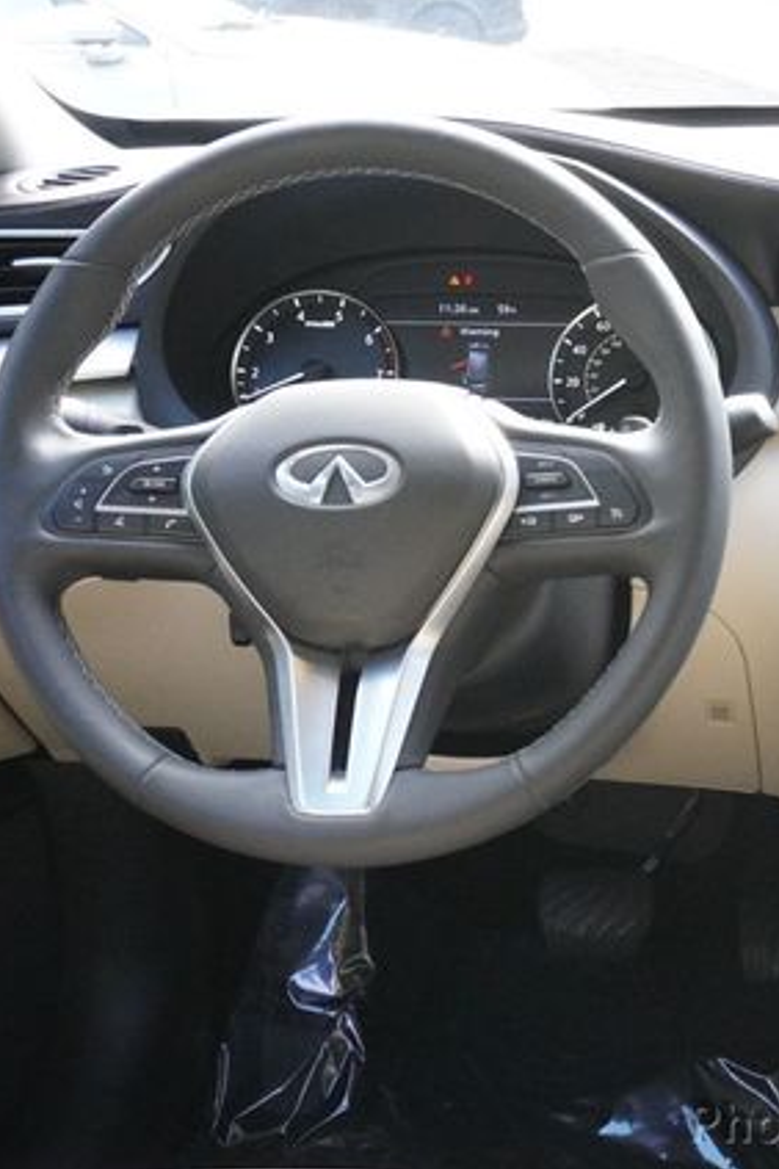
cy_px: 586
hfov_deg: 23.2
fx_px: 1842
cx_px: 721
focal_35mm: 57
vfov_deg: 35.2
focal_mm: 25
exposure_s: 1/250
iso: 6400
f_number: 9
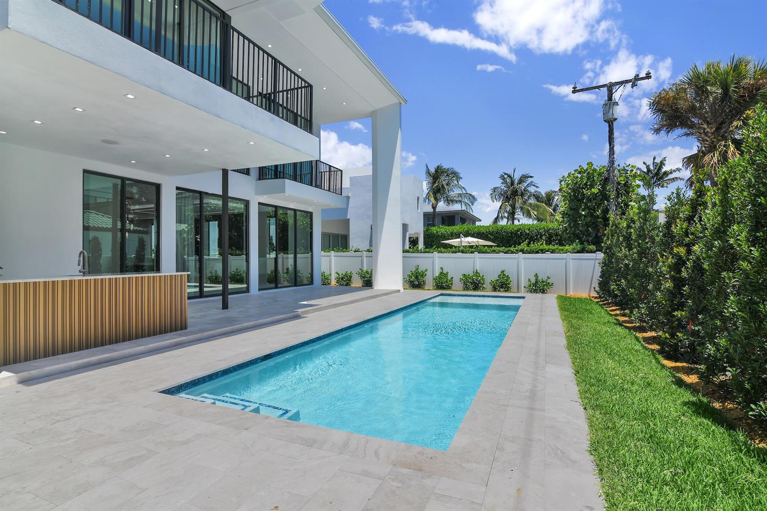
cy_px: 256
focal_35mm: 18
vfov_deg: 67.4
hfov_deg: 90.0
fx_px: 383
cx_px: 384
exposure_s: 1/1000
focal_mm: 18
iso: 200
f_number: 11
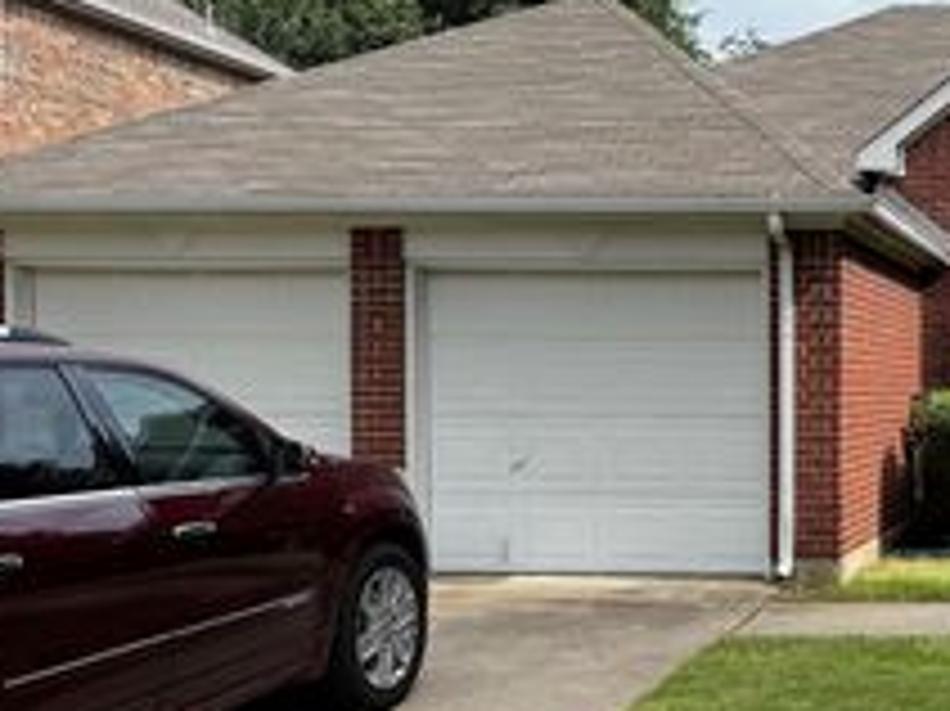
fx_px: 1563
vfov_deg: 25.6
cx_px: 1022
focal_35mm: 57
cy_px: 394
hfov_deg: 30.5
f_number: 1.78
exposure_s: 1/2506
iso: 80
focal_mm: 6.76
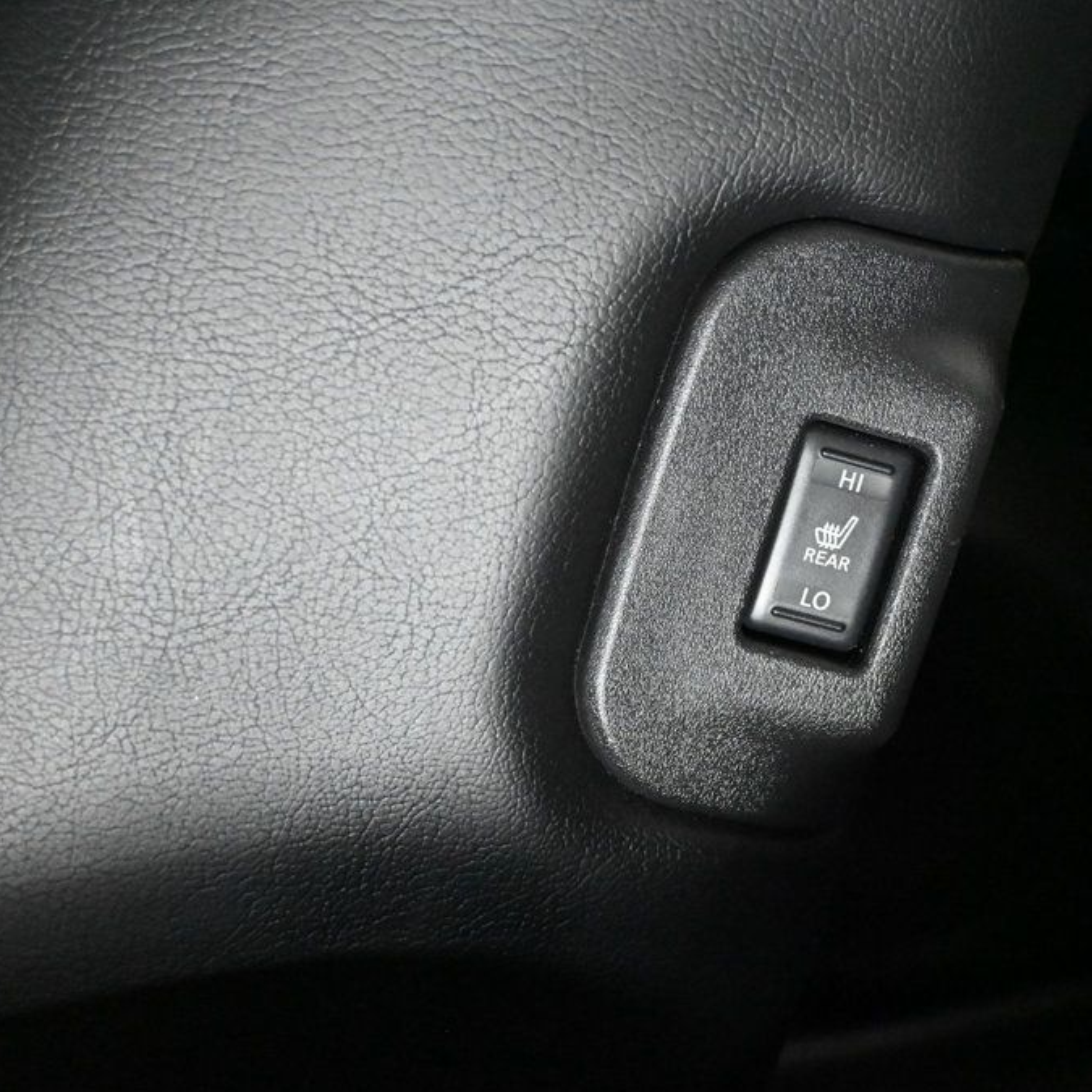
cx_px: 665
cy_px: 548
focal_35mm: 68
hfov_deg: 25.4
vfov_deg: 25.5
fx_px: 2414
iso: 11400
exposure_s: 1/60
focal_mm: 35
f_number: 5.3
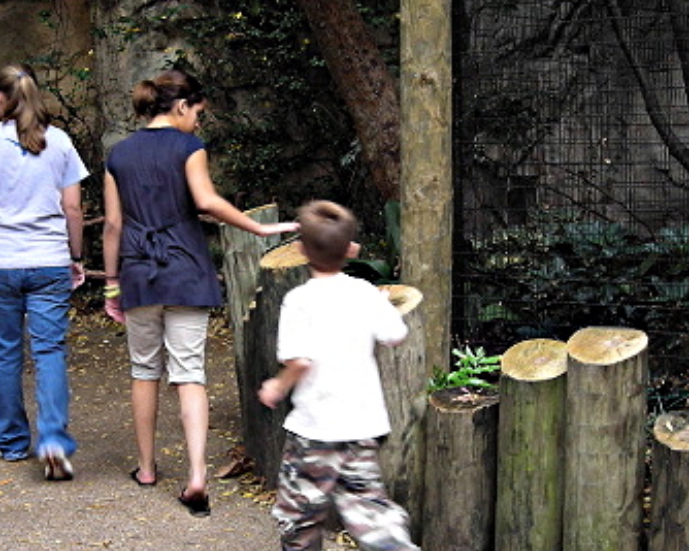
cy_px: 305
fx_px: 1447
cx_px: 278
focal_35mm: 71
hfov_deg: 26.7
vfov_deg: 21.5
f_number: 3.2
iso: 64
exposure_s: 1/30
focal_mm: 6.3
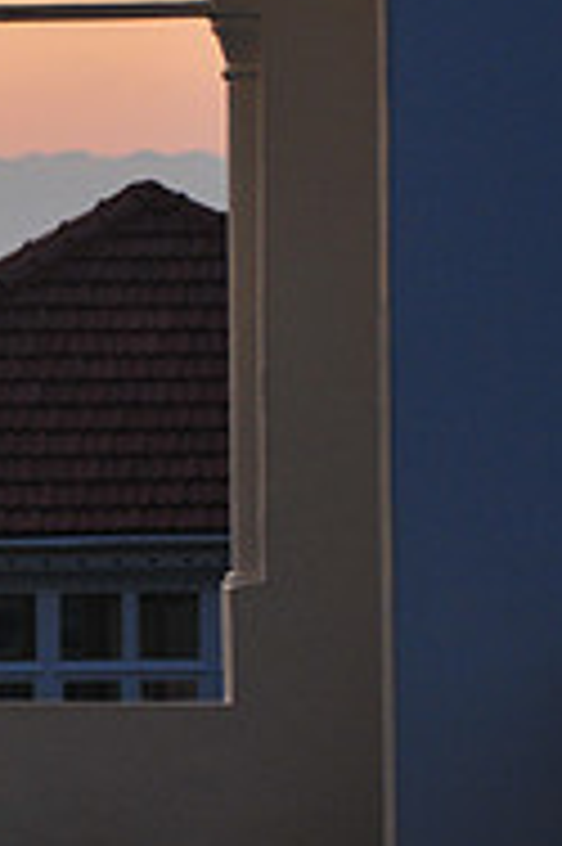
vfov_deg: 8.5
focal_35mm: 241
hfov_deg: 5.6
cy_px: 297
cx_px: -205
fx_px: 5653
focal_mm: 52
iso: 400
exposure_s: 1/125
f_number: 2.8
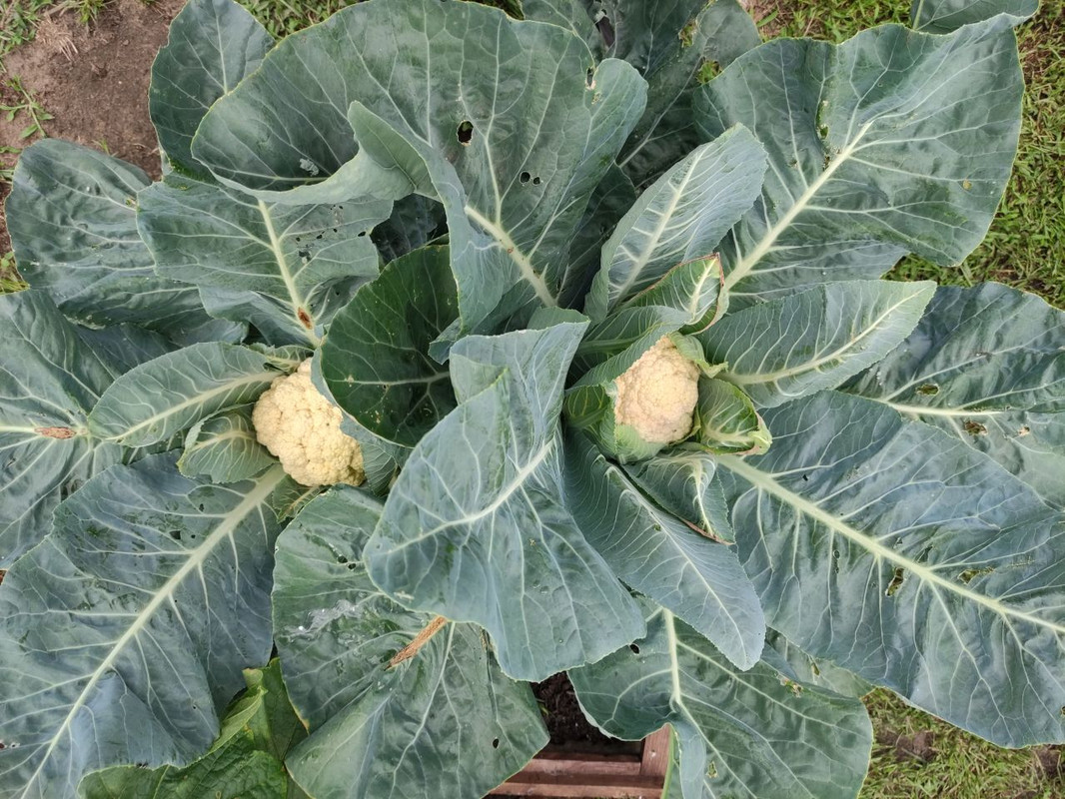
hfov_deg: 69.4
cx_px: 532
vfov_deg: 54.9
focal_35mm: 25
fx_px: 769
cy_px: 400
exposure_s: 1/186
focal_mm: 5.43
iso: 50
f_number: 1.89
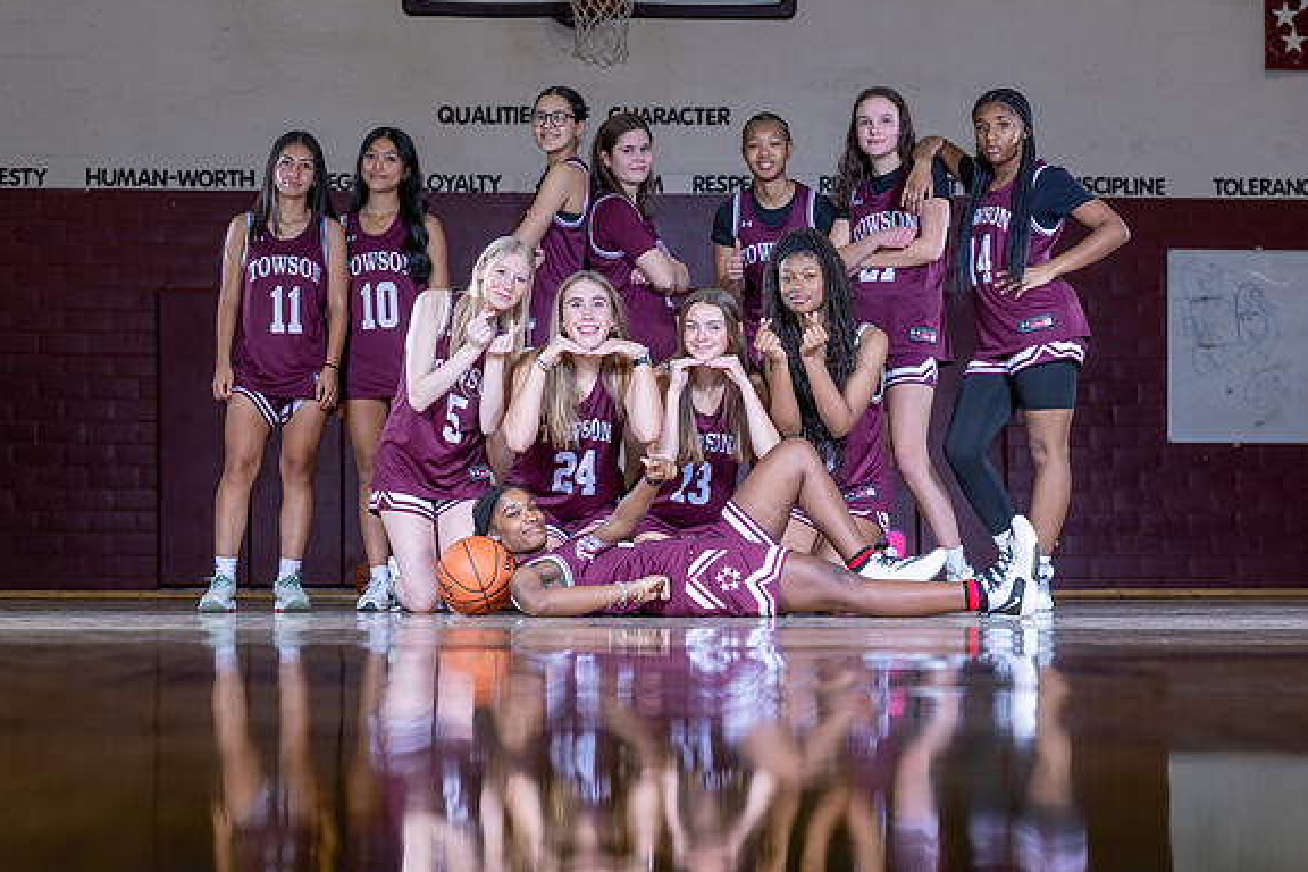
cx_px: 684
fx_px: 3088
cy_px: 482
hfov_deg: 23.9
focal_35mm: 85
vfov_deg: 16.1
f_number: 4.5
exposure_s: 1/200
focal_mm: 70
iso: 160
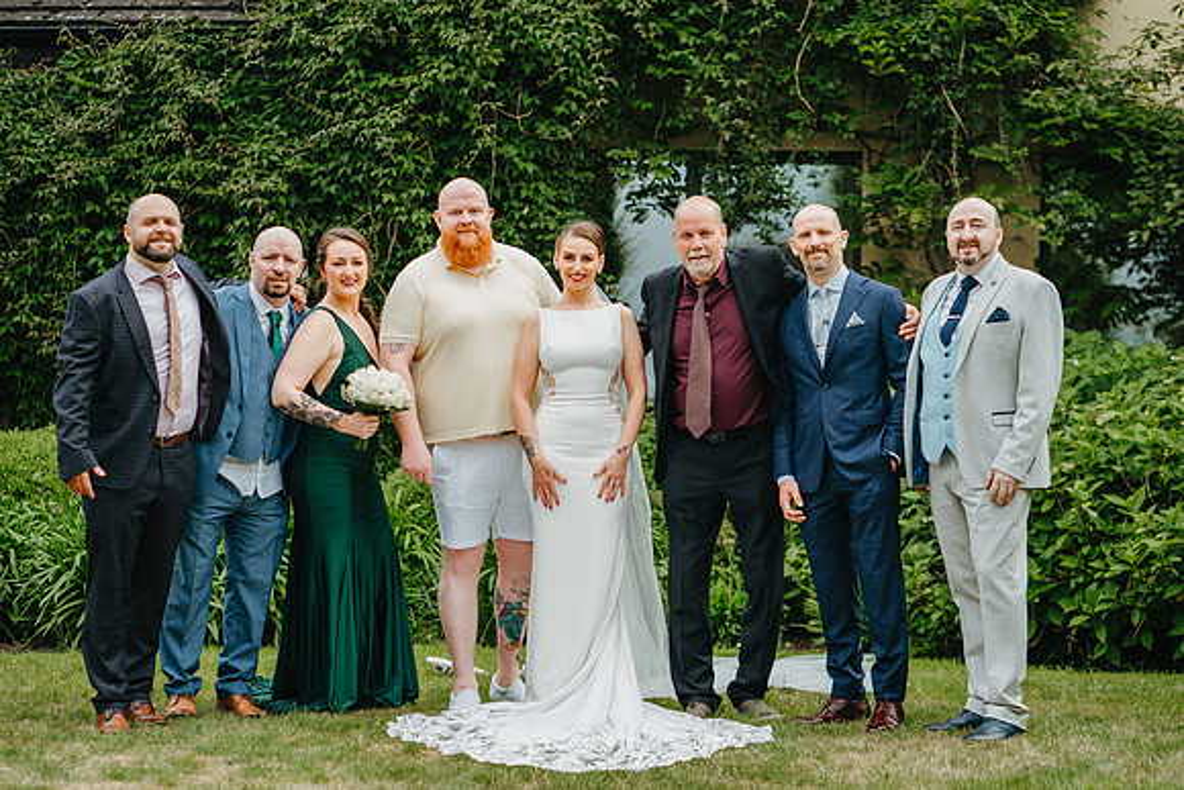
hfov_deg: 23.9
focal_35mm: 85
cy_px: 395
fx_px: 2796
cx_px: 592
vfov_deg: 16.1
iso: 200
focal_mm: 85
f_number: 2.8
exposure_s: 1/640
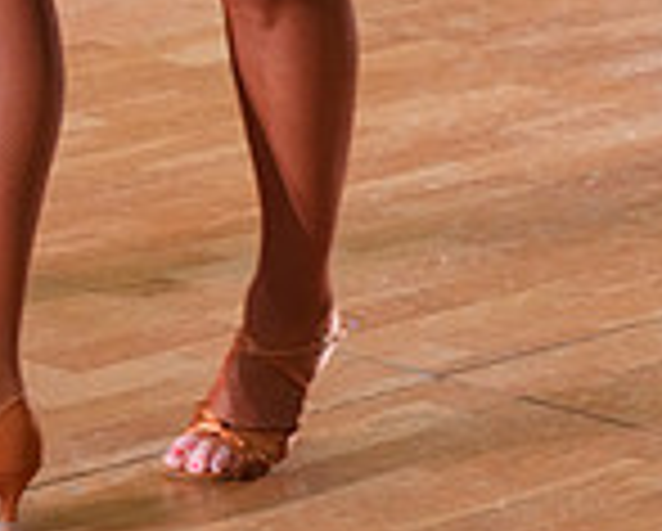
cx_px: -115
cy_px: -585
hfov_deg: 5.8
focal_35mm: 333
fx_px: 6533
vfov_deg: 4.6
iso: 3200
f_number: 5.6
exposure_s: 1/200
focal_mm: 90
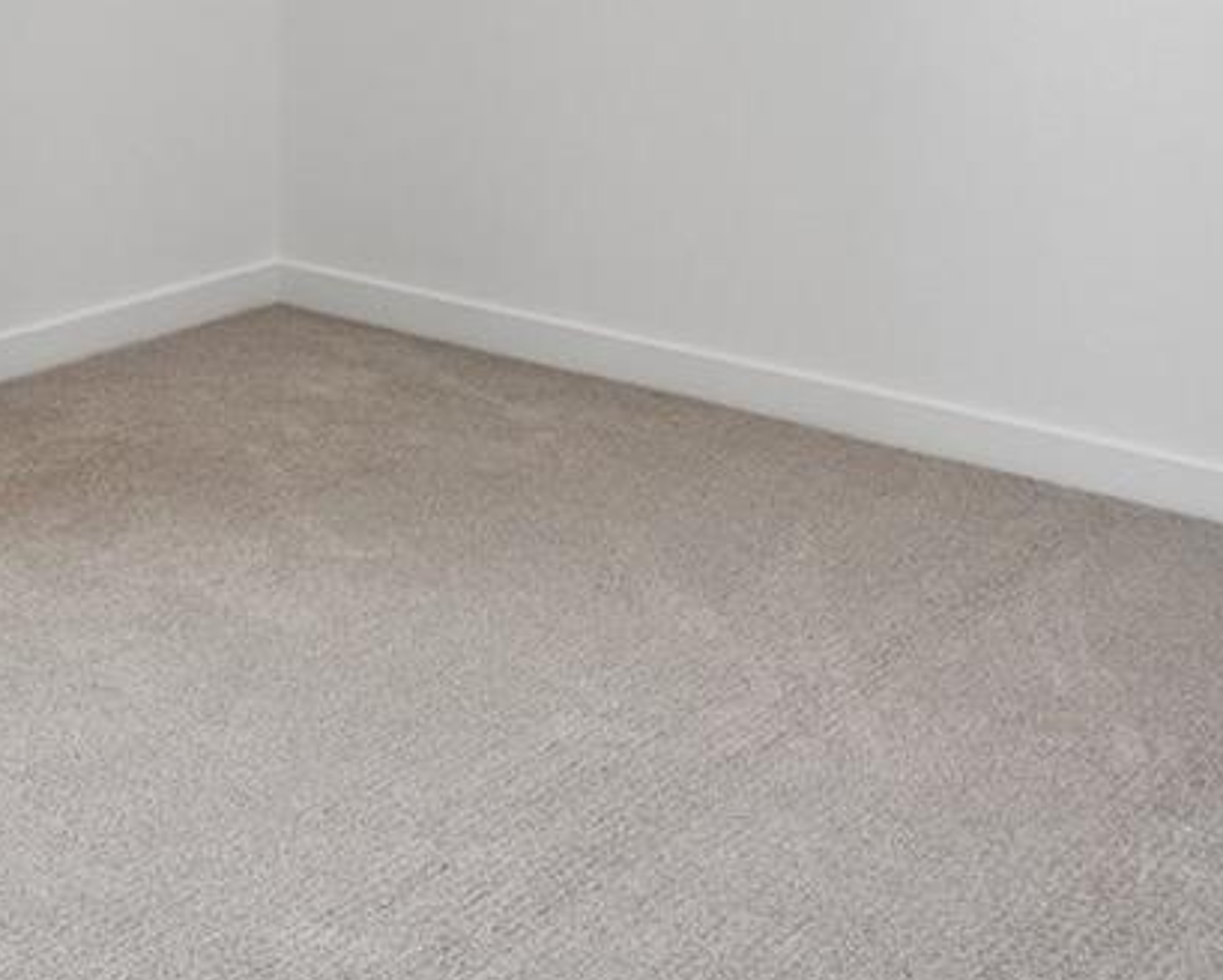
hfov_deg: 26.8
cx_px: -493
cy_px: -230
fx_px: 1993
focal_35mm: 55
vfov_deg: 24.7
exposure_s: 1/80
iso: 400
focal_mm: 10
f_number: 8
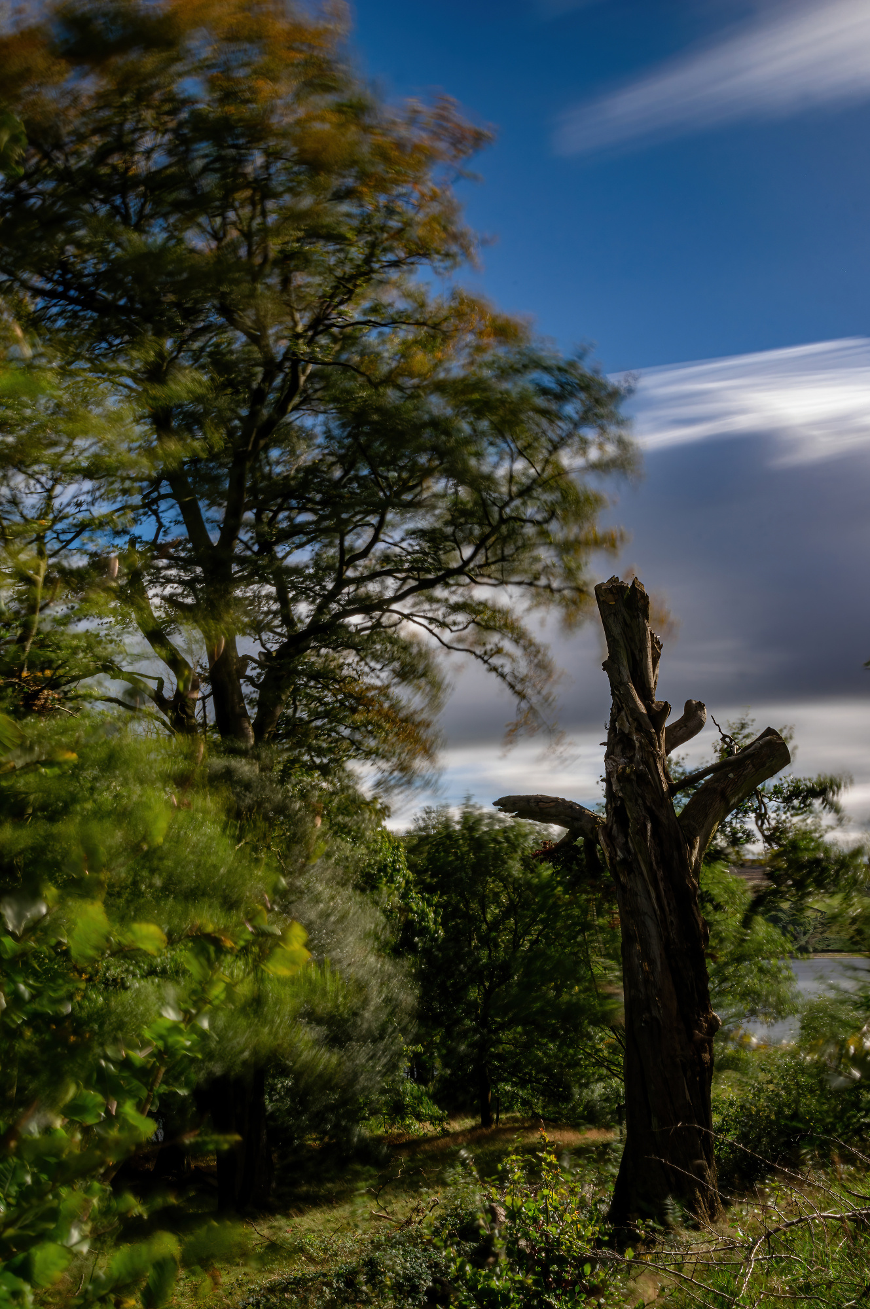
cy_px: 654
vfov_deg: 62.0
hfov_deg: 43.5
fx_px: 1090
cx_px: 435
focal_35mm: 30
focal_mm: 20
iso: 100
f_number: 22
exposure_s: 60
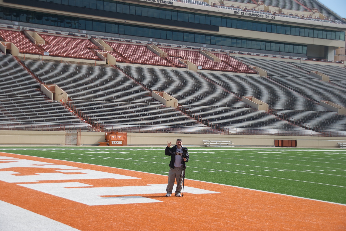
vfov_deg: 20.7
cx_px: 173
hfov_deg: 30.5
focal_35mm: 66
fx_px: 635
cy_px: 116
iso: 100
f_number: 4.8
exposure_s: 1/500
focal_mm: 44
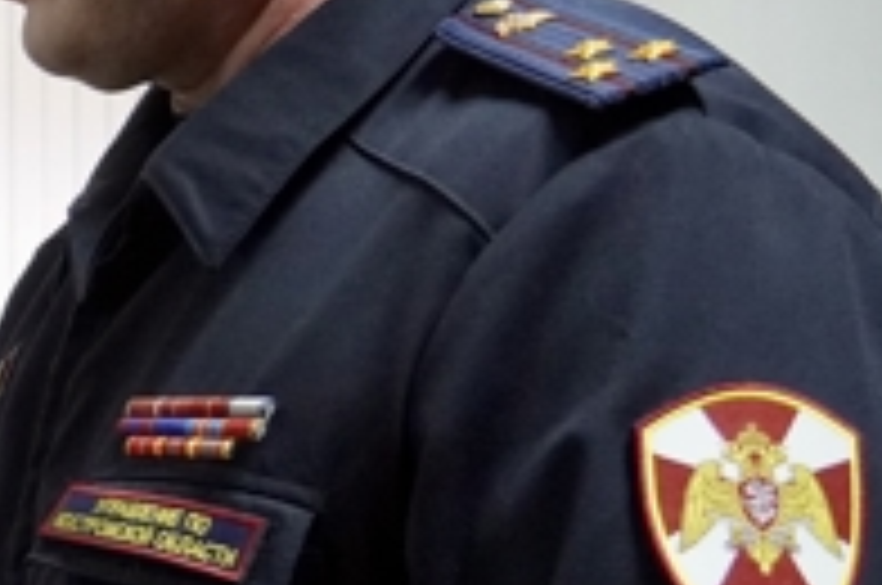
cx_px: -396
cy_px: 410
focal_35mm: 115
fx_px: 2813
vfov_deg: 11.9
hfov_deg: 16.4
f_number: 4
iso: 3200
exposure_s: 1/160
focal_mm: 20
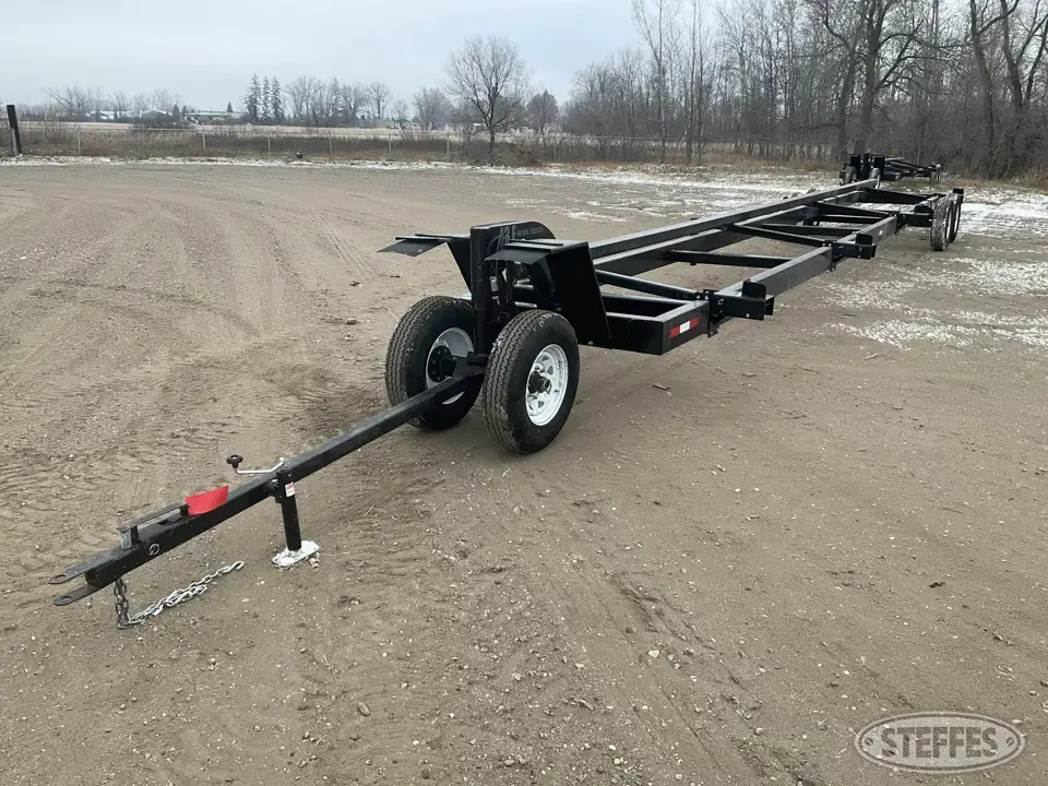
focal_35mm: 29
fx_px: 878
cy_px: 393
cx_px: 524
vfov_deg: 48.2
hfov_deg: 61.7
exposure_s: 1/122
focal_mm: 3
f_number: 1.8
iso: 20
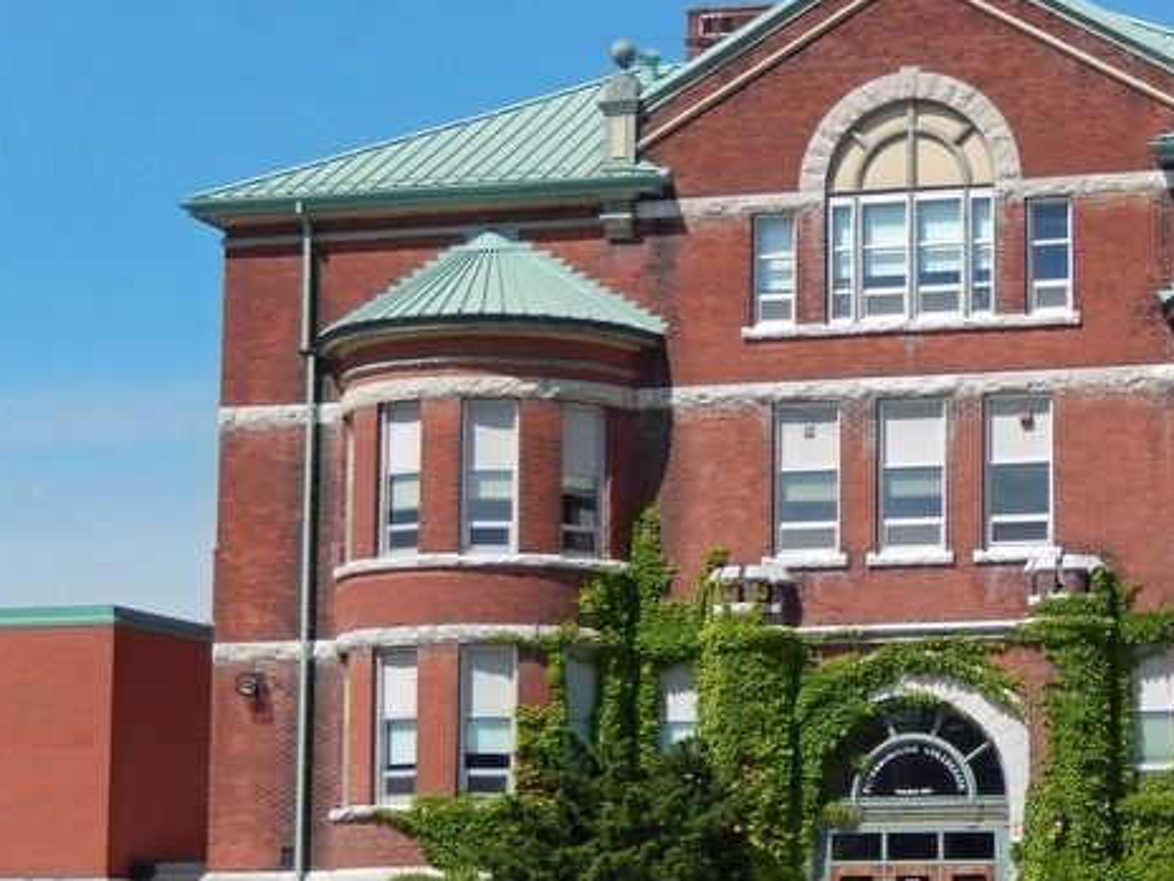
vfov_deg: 14.8
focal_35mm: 100
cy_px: 471
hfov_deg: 19.4
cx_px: 944
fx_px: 3391
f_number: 4.6
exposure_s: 1/1000
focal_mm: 10.4
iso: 125
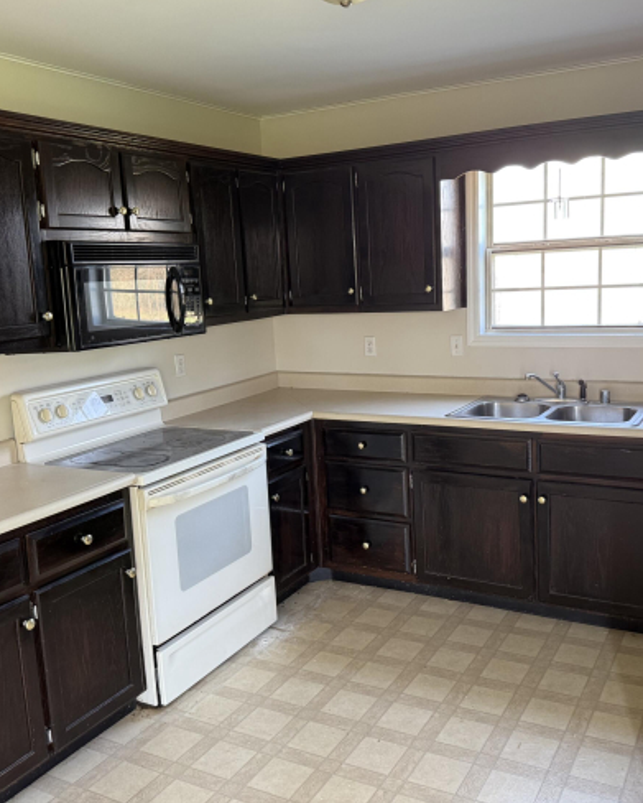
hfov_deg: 45.8
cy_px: 395
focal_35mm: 32
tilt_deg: -8.3
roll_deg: +2.4
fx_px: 761
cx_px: 358
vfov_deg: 55.6
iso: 200
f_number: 1.78
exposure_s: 1/87
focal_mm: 6.76
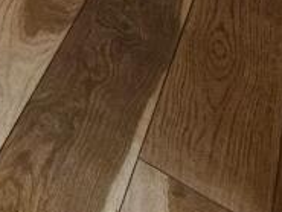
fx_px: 587
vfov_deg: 13.4
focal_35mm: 72
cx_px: -413
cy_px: -326
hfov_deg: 14.7
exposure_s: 1/100
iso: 64
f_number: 2.2
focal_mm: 2.2
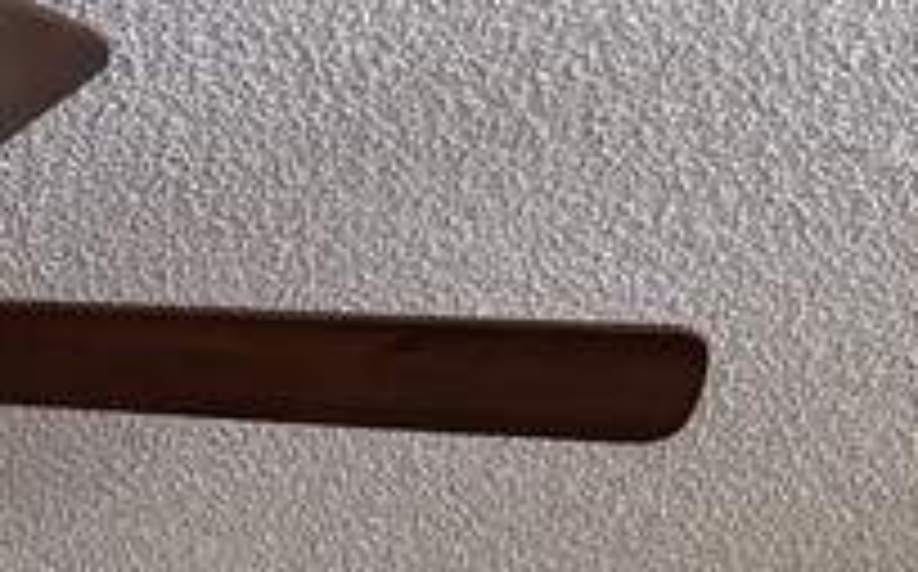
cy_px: 2049
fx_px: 4998
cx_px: 180
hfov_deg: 10.5
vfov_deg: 5.8
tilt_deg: -1.2
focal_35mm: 200
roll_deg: +0.0
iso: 200
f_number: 1.78
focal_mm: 6.76
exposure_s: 1/60
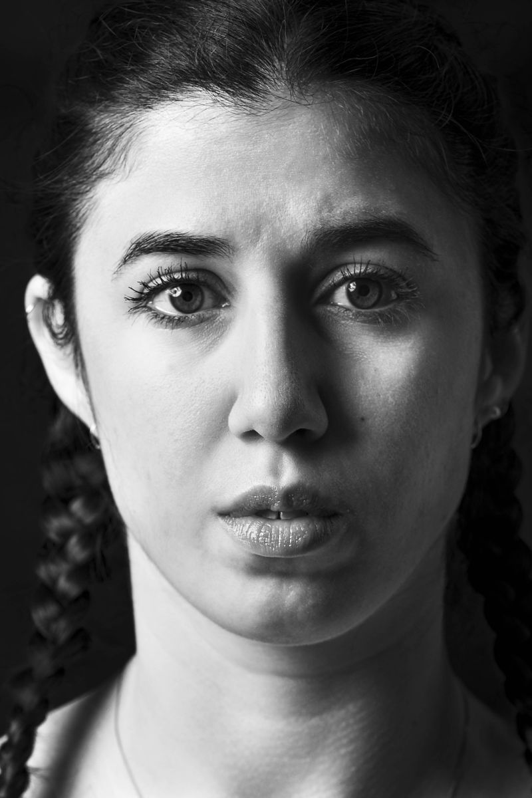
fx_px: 1884
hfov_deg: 16.1
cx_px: 266
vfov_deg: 23.9
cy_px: 399
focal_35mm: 85
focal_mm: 85
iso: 100
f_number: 5
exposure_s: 1/80
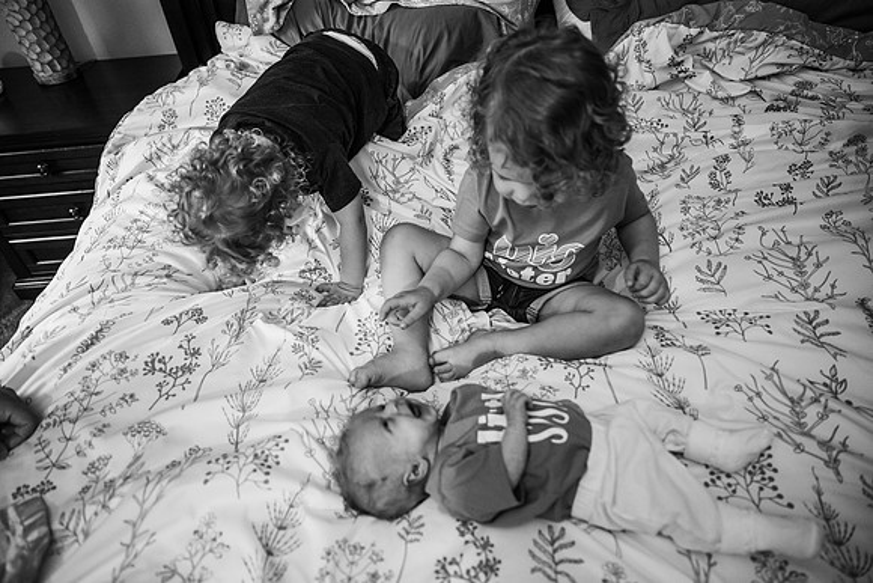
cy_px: 292
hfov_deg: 73.7
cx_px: 436
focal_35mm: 24
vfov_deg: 53.2
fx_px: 582
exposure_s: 1/250
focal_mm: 24
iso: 1250
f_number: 2.8
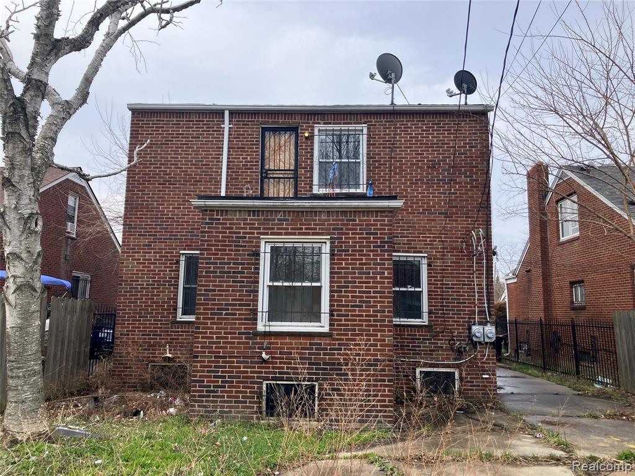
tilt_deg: +8.8
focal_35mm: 28
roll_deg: -1.5
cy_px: 238
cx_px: 318
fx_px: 514
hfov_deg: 63.4
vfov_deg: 49.7
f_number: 1.8
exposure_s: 1/1350
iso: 32
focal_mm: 3.99
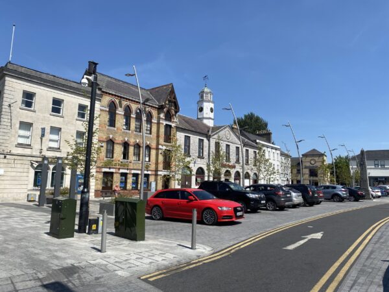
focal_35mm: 26
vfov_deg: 53.1
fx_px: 292
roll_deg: -1.3
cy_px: 146
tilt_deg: +6.9
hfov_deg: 67.3
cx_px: 194
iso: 32
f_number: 1.8
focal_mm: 4.25
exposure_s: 1/3610
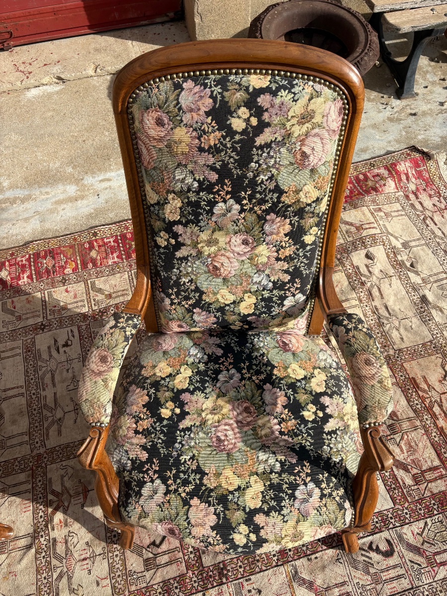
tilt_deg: -55.6
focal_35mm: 26
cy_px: 298
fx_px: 448
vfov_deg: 67.3
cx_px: 224
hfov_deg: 53.1
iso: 50
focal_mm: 5.96
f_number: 1.6
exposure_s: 1/3623
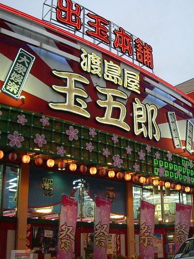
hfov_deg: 40.7
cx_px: 97
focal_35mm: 35
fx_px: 262
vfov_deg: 52.6
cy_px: 130
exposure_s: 1/80
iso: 160
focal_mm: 5.8
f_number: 2.6
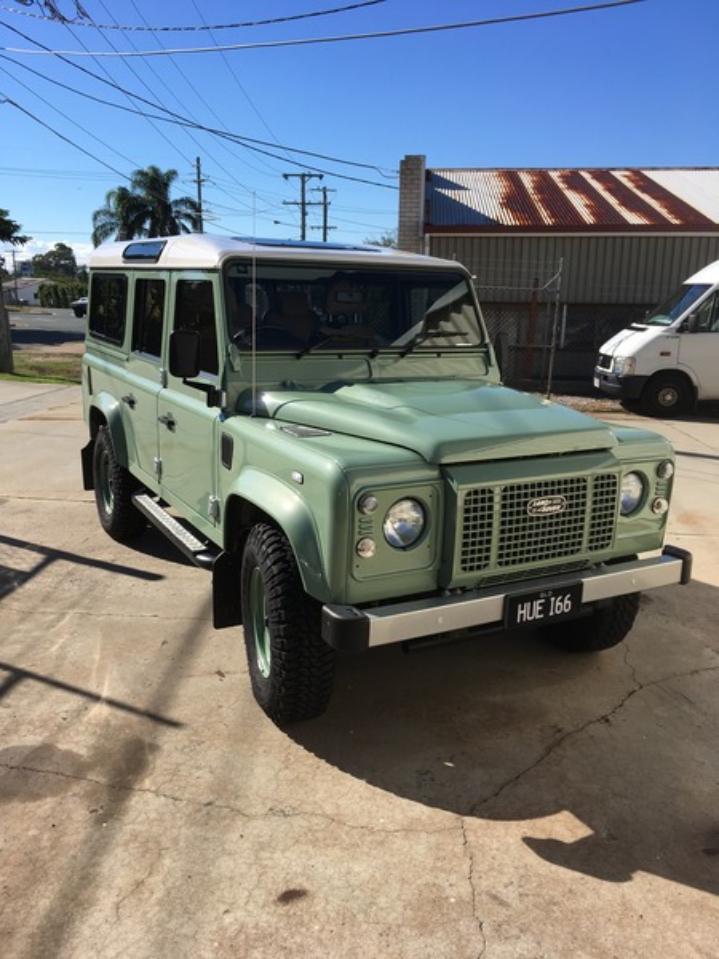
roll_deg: -1.2
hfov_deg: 48.2
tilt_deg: -14.8
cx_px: 360
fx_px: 803
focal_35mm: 29
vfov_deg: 61.7
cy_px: 480
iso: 25
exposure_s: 1/1603
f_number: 2.2
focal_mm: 4.15
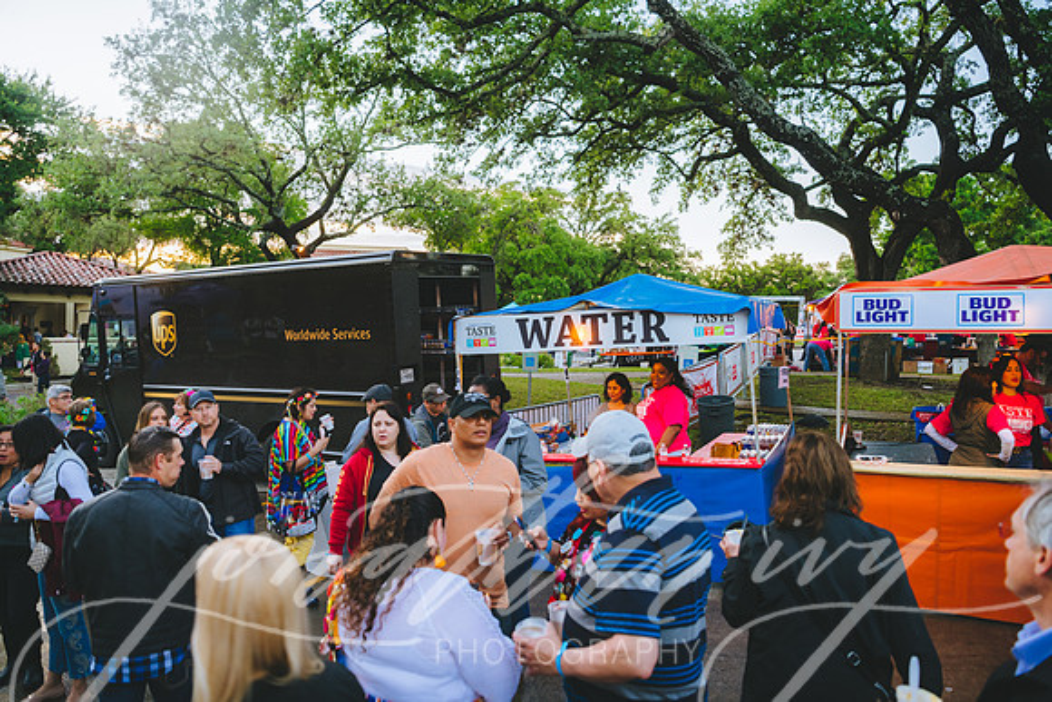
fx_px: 701
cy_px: 351
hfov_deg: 73.7
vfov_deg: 53.2
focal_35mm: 24
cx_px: 526
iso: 360
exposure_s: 1/160
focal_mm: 24
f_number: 3.5
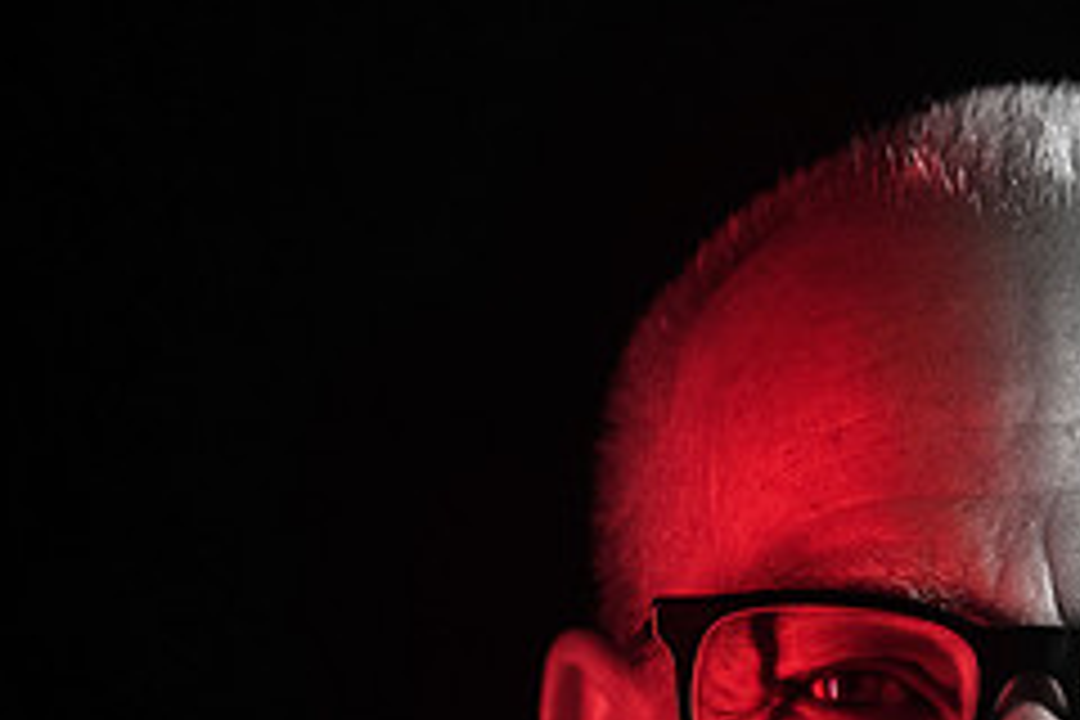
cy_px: 785
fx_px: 6150
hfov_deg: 10.0
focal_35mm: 205
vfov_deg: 6.7
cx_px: 1071
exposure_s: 1/125
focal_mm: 85
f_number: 3.2
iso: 800
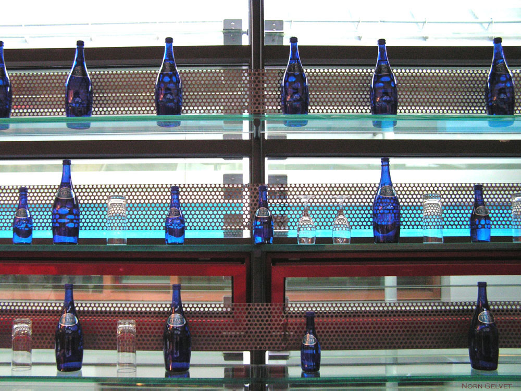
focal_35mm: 38
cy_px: 196
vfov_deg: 37.7
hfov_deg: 49.0
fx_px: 572
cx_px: 260
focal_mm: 6.3
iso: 200
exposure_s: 1/30
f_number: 2.8
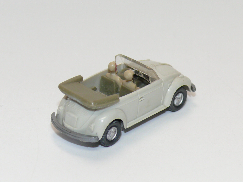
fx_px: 1025
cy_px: 91
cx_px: 122
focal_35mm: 146
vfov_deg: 10.2
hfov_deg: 13.5
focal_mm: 17.3
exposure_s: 1/30
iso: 100
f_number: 4
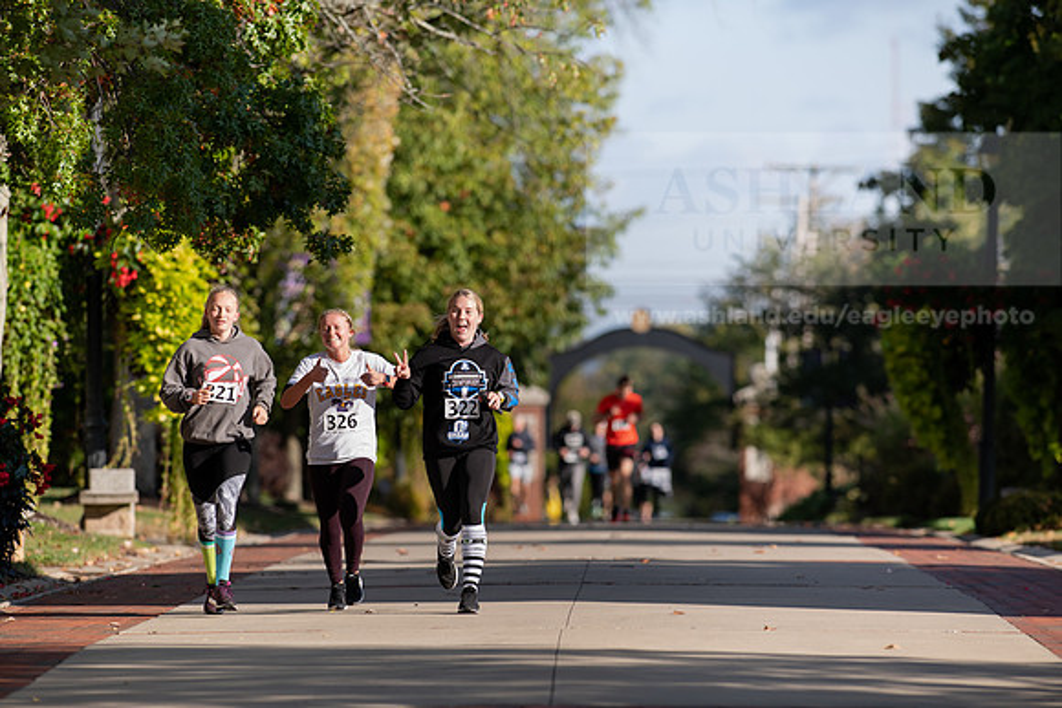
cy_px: 354
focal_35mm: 300
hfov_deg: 6.9
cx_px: 531
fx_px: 8852
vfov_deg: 4.6
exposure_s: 1/800
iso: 200
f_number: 4.5
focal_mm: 300
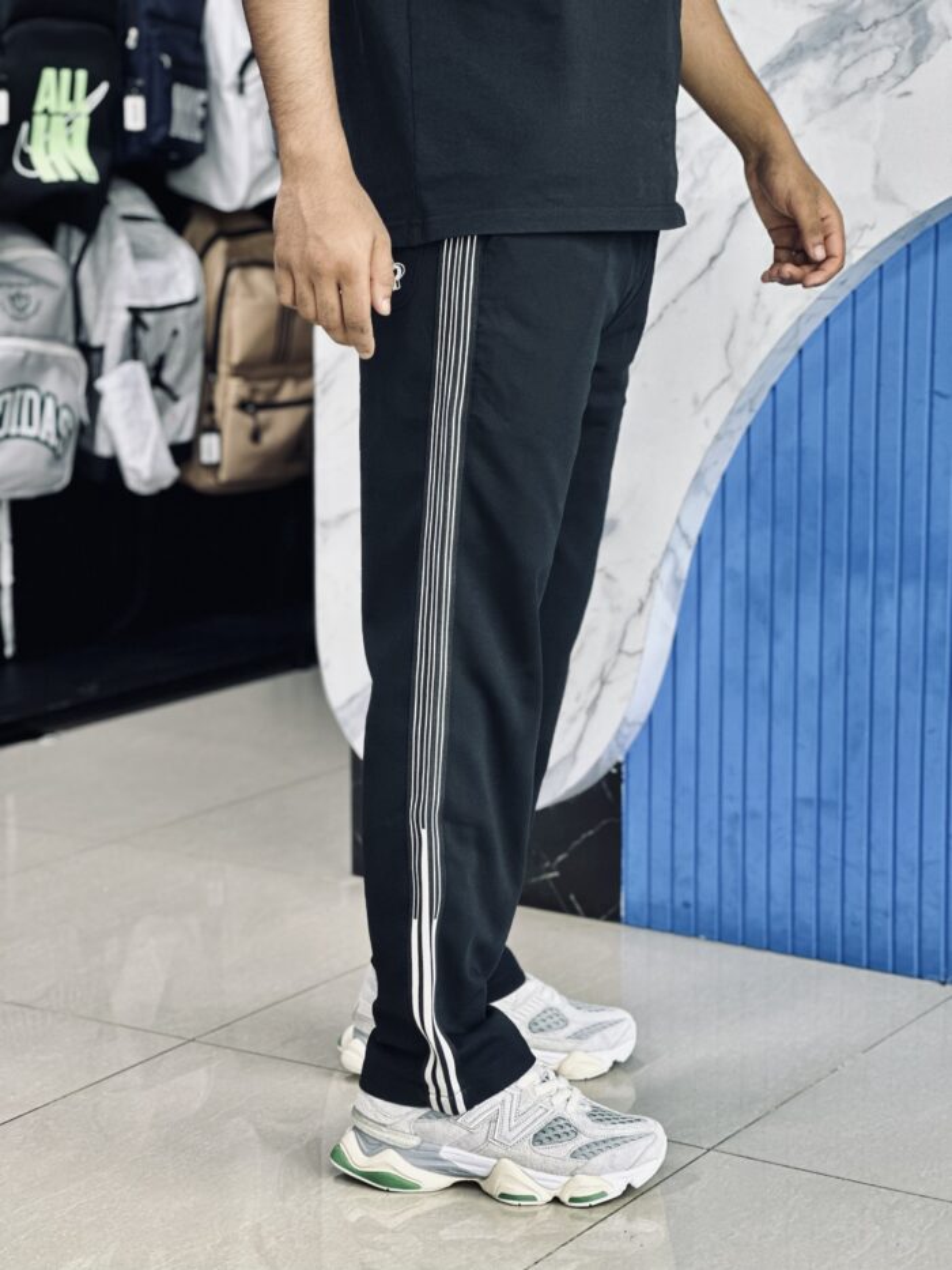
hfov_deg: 19.1
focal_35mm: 77
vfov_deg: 25.3
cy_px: 635
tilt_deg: -9.0
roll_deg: -1.0
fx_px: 2823
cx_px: 476
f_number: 2.8
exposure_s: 1/33
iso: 125
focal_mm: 9
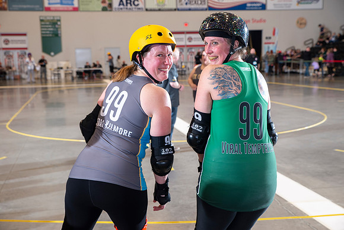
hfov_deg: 38.2
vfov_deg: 26.0
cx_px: 172
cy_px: 115
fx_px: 497
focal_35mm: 52
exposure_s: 1/160
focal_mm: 52
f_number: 6.3
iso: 640
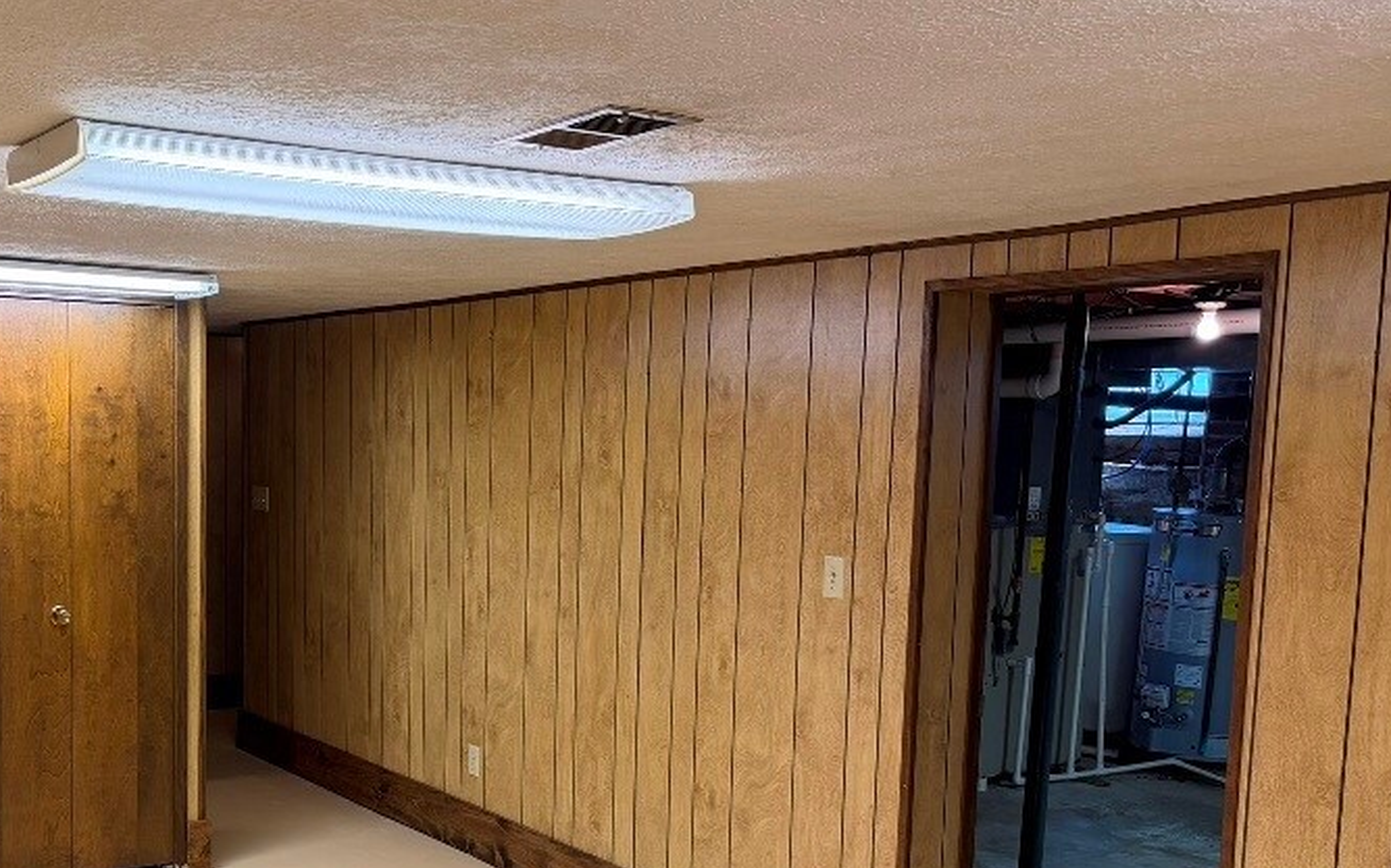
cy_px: 564
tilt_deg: -5.2
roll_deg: -0.5
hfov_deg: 48.3
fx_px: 1478
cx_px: 335
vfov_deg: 32.5
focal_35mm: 39
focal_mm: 6.76
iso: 200
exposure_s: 1/120
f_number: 1.78
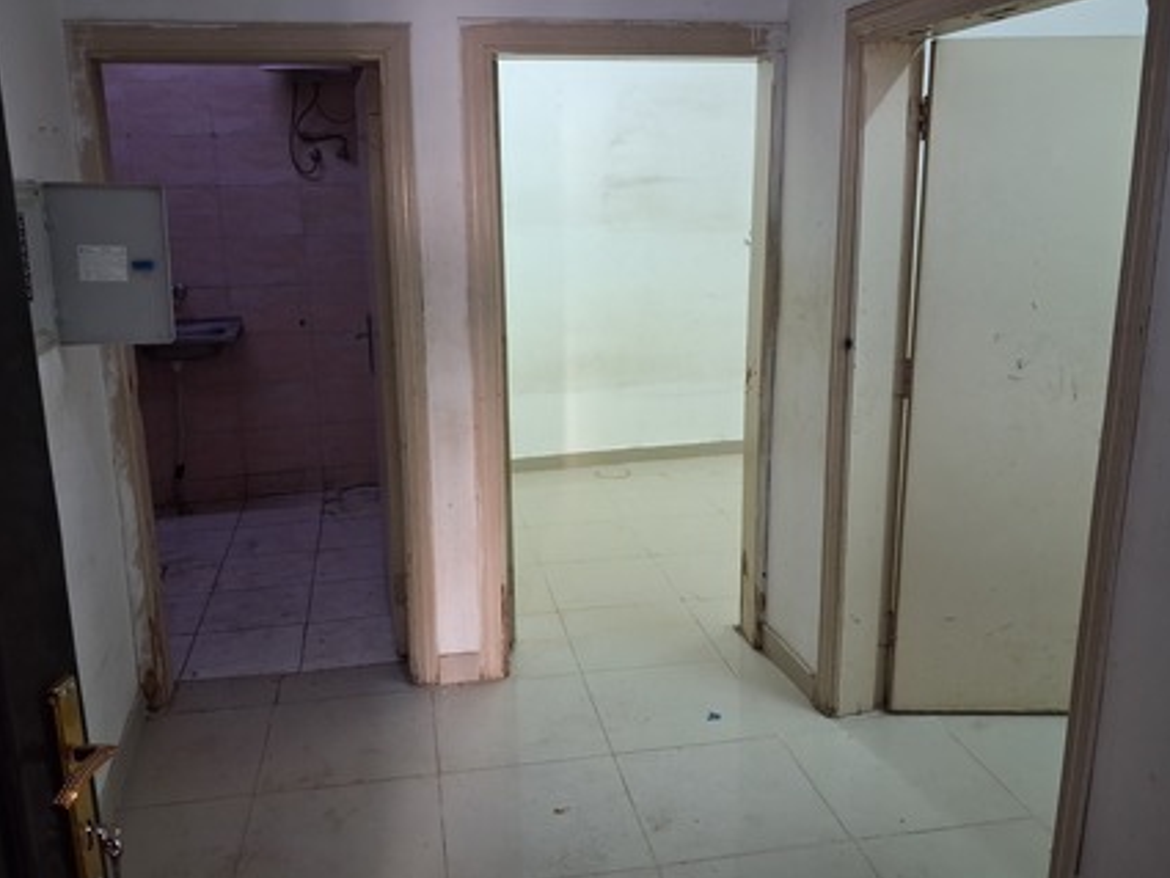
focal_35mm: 29
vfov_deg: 48.2
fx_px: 980
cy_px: 425
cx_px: 579
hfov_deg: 61.6
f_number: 1.8
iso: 500
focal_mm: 4
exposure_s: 1/50
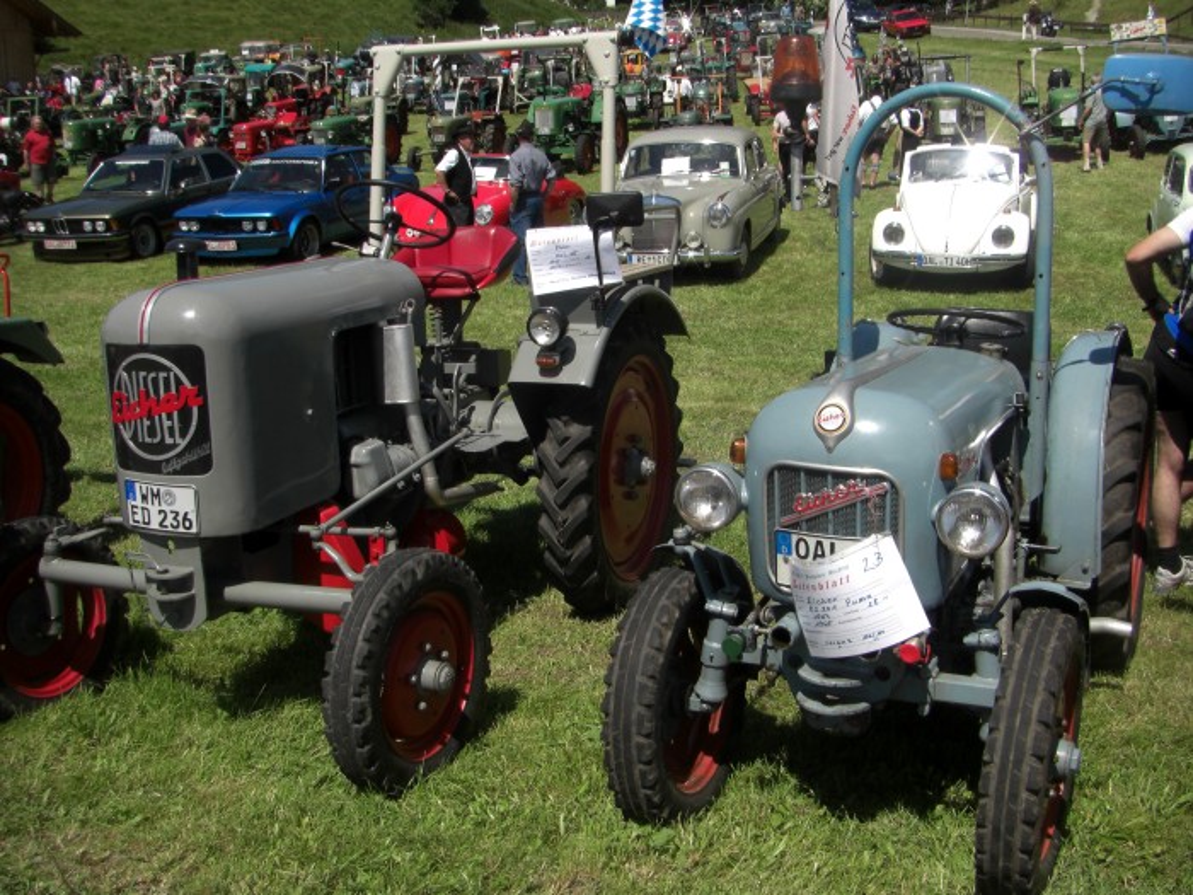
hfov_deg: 49.0
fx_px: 1310
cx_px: 596
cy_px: 448
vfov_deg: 37.7
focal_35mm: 38
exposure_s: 1/500
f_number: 4.6
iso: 64
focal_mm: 6.3
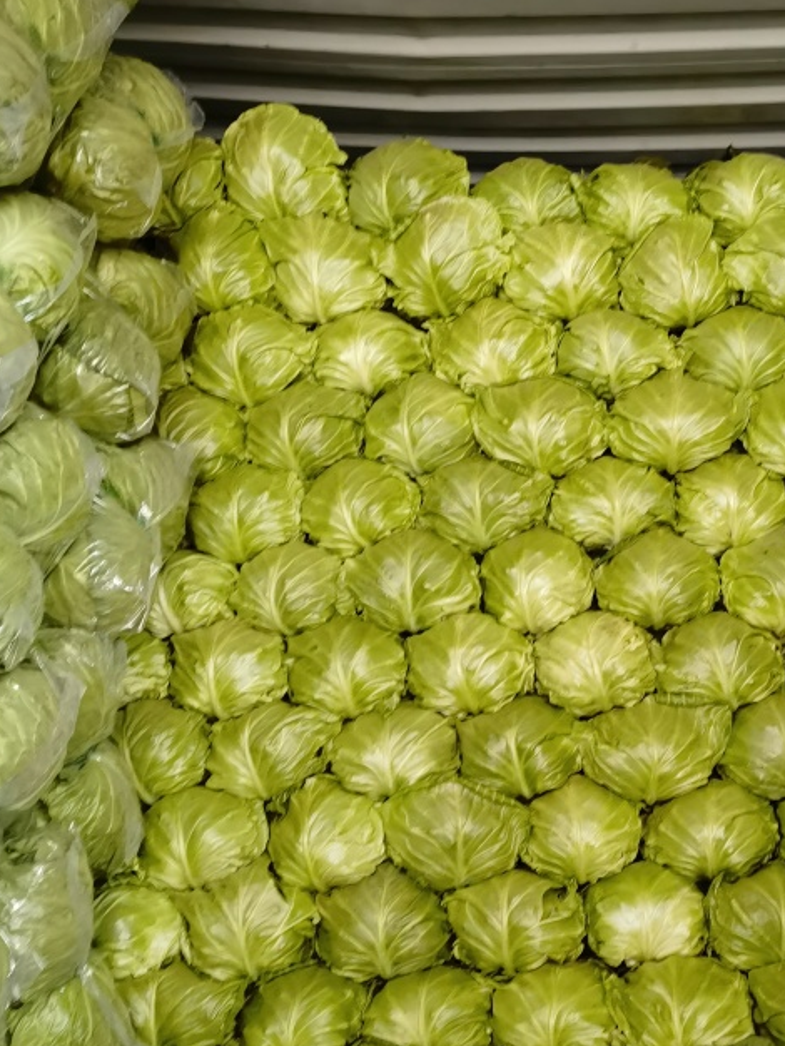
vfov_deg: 41.0
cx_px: 591
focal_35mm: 46
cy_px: 636
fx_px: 1390
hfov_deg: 31.0
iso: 500
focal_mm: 6.67
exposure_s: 1/25
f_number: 1.9
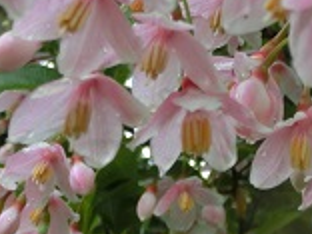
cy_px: -24
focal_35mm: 113
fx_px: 1018
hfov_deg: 17.3
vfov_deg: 12.9
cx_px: 253
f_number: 4.1
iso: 200
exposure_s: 1/125
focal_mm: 6.5
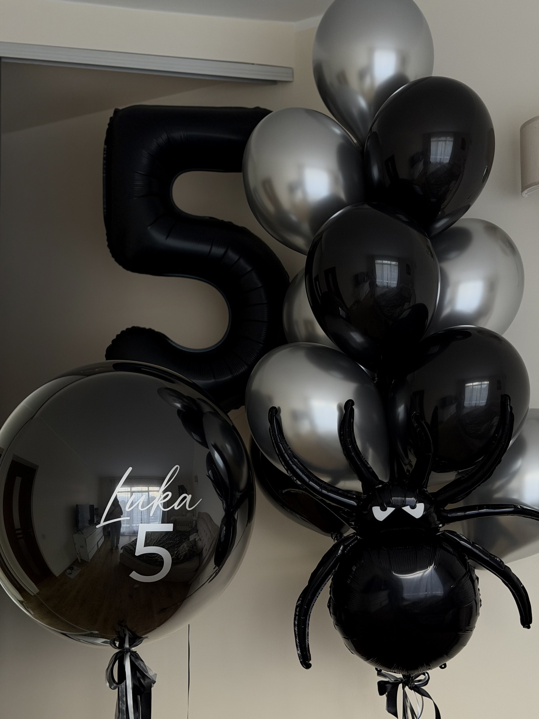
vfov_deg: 39.7
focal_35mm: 48
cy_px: 360
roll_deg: +1.0
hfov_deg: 30.3
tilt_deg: +5.9
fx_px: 997
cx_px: 270
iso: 250
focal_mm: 6.76
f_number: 1.78
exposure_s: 1/44
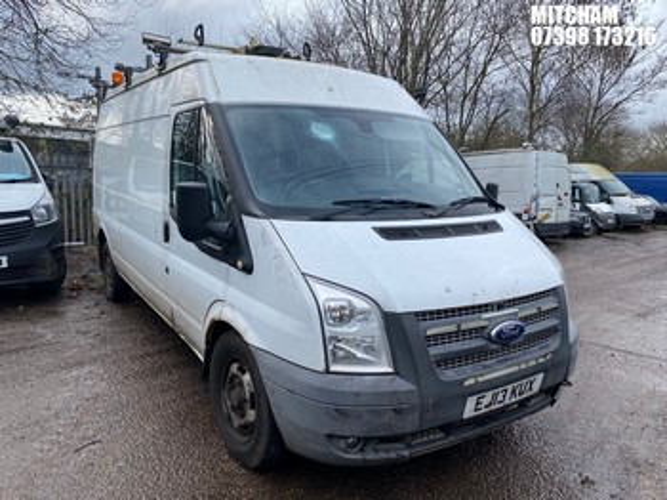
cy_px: 250
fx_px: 501
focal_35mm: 26
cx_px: 334
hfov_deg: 67.3
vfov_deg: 53.0
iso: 32
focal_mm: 4.25
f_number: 1.8
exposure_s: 1/905
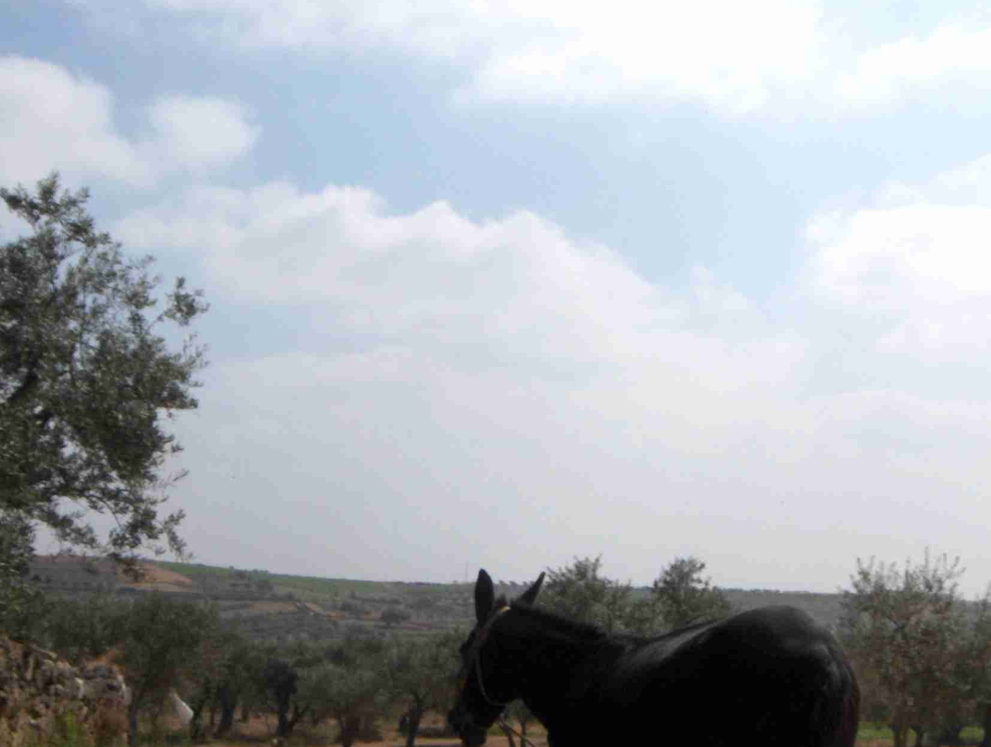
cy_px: 448
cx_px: 575
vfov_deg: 24.0
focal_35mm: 61
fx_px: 1749
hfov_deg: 31.6
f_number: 4.8
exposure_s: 1/2083
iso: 100
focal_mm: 8
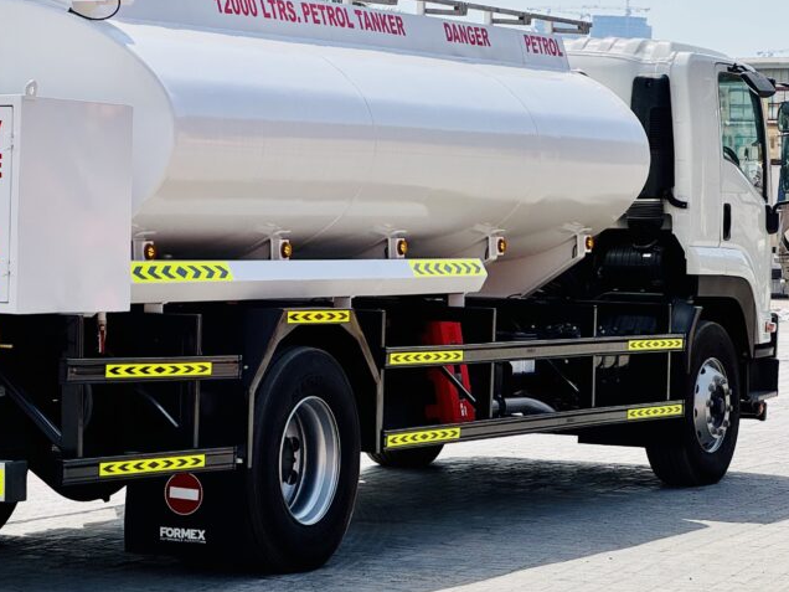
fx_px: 2826
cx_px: 164
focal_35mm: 124
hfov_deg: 15.8
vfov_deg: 11.9
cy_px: 206
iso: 32
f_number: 2.8
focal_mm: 9
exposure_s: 1/2053
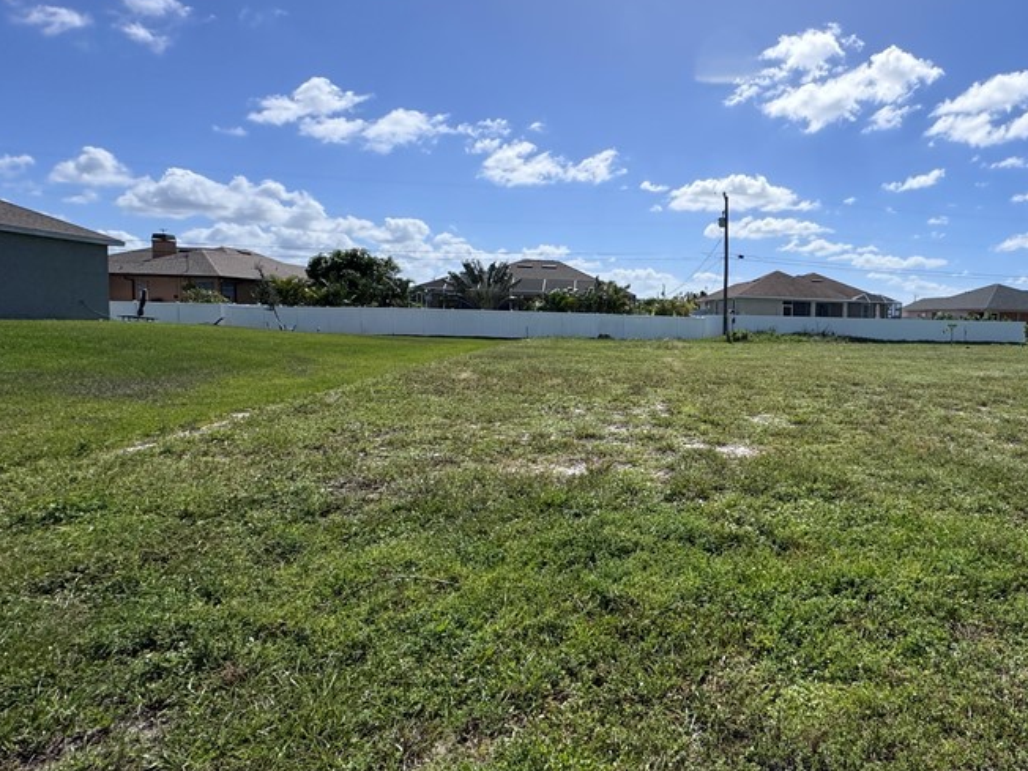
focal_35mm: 22
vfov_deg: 61.0
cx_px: 751
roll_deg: -1.0
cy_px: 358
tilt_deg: -4.2
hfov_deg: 72.0
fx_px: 653
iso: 50
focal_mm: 2.22
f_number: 2.2
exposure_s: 1/3717
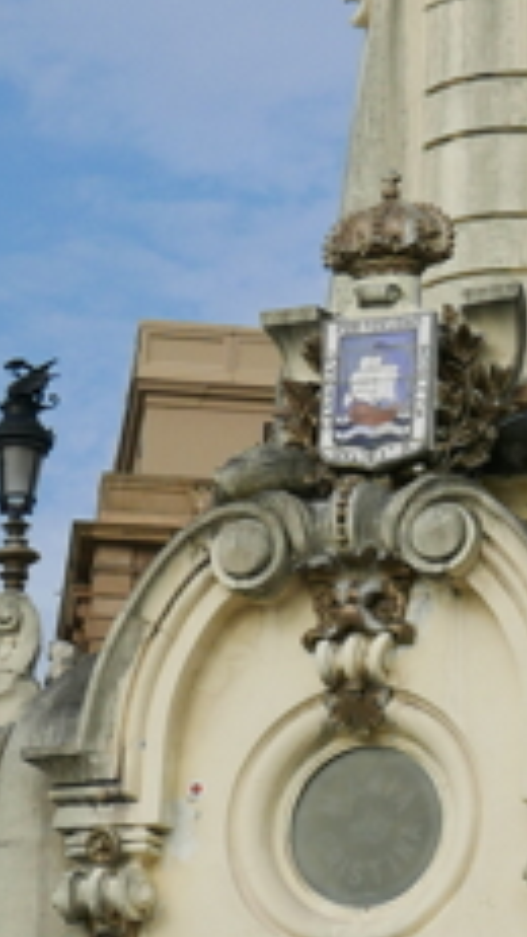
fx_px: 4247
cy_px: 600
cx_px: 663
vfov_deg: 12.6
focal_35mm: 171
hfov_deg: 7.0
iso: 200
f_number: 5.6
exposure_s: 1/1000
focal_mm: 21.3
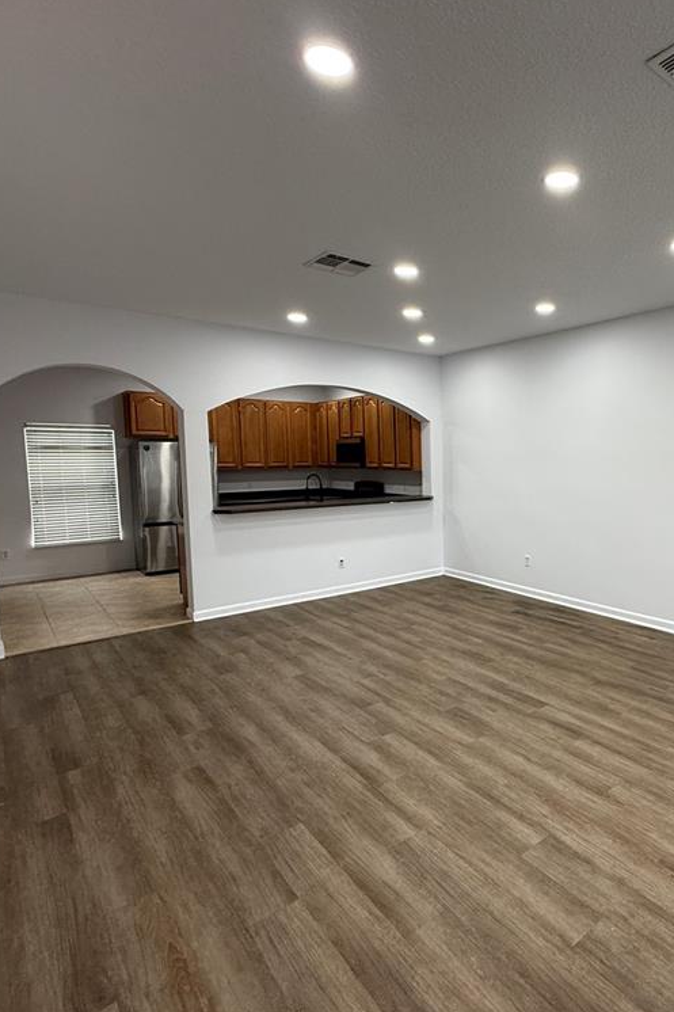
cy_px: 505
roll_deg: +0.9
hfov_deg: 57.9
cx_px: 525
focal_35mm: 20
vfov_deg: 84.0
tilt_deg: -4.5
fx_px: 562
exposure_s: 1/120
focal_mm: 2.22
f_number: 2.2
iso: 200
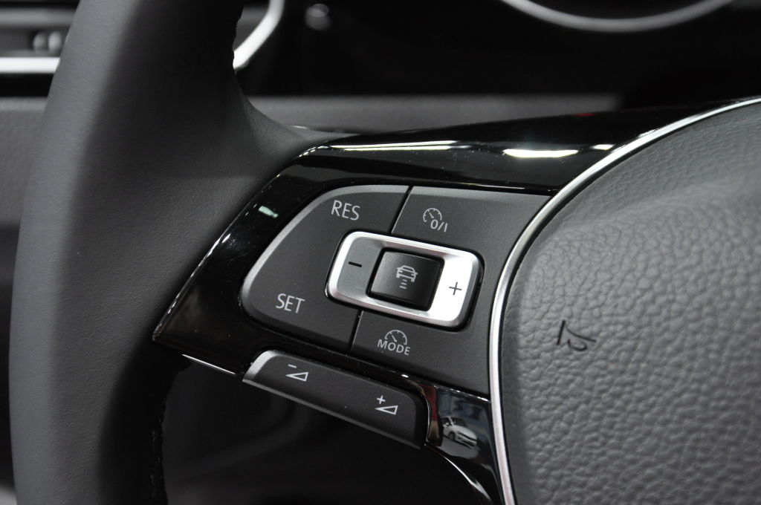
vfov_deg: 13.8
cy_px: 252
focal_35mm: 99
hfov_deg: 20.6
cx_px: 380
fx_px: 2090
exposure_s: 1/125
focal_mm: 66
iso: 800
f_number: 5.3
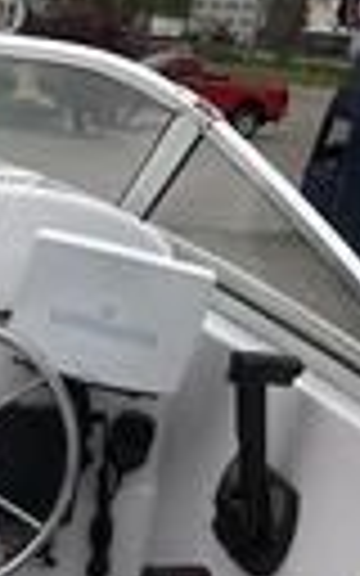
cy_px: 634
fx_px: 1507
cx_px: -238
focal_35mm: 96
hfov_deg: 12.7
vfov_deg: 20.6
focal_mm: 3
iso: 25
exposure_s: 1/1730
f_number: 1.8
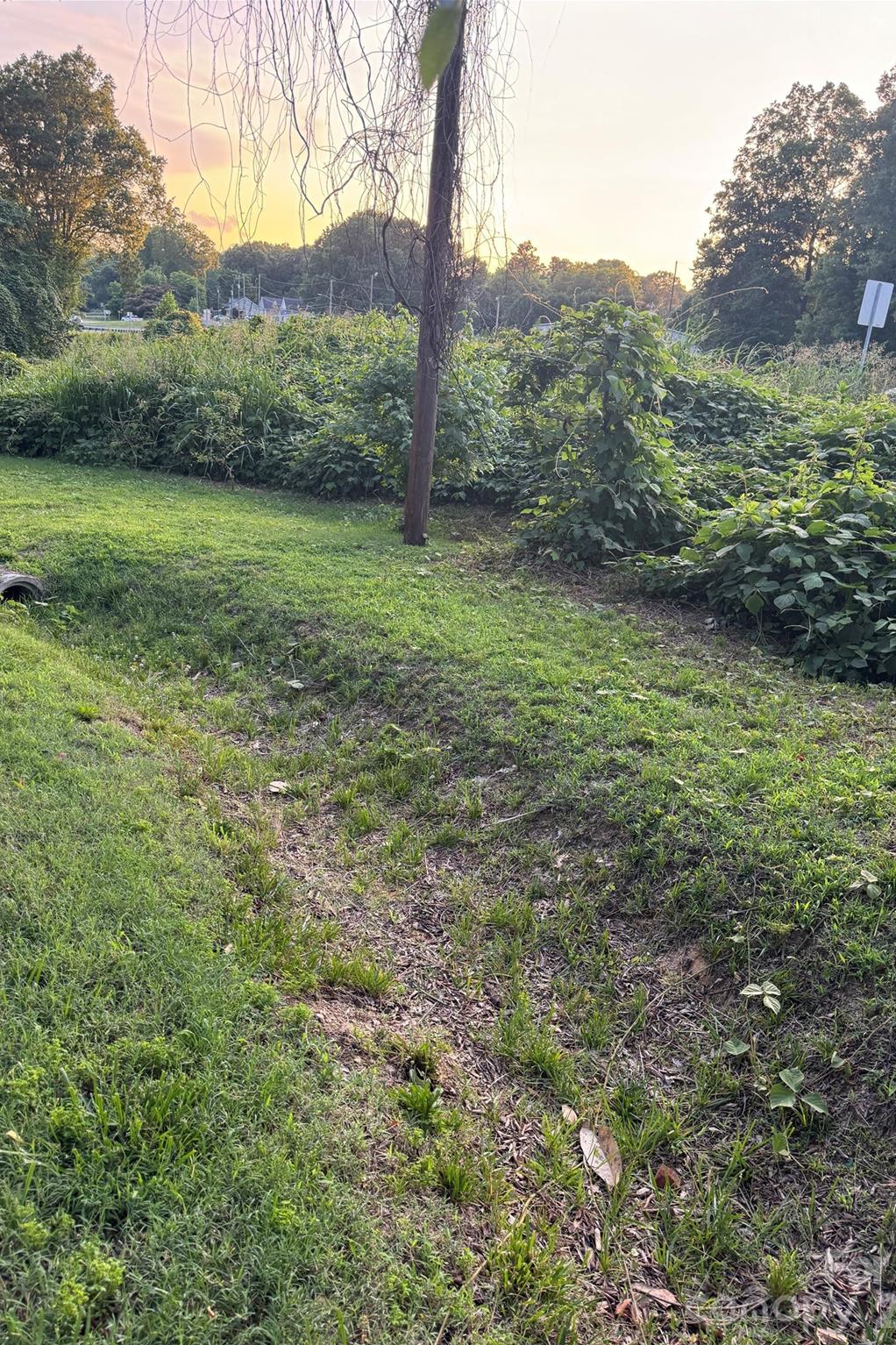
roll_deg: -4.9
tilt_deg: -19.7
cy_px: 672
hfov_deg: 51.2
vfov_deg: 71.5
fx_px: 934
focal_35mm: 25
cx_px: 477
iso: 100
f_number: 1.78
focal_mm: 6.76
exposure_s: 1/149
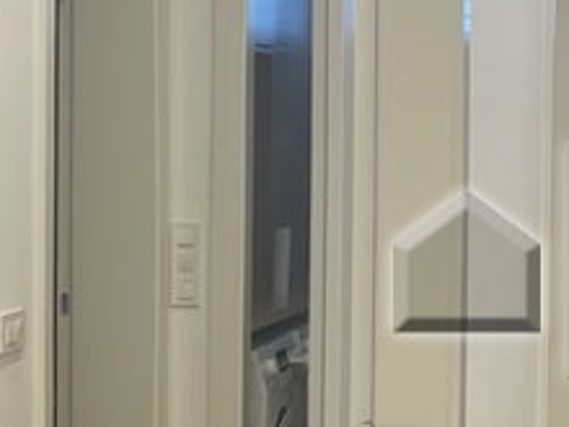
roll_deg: -1.5
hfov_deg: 14.9
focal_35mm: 126
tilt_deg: -3.2
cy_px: 261
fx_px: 2071
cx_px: 762
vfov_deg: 11.8
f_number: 1.6
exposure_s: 1/121
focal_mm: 5.1
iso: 50
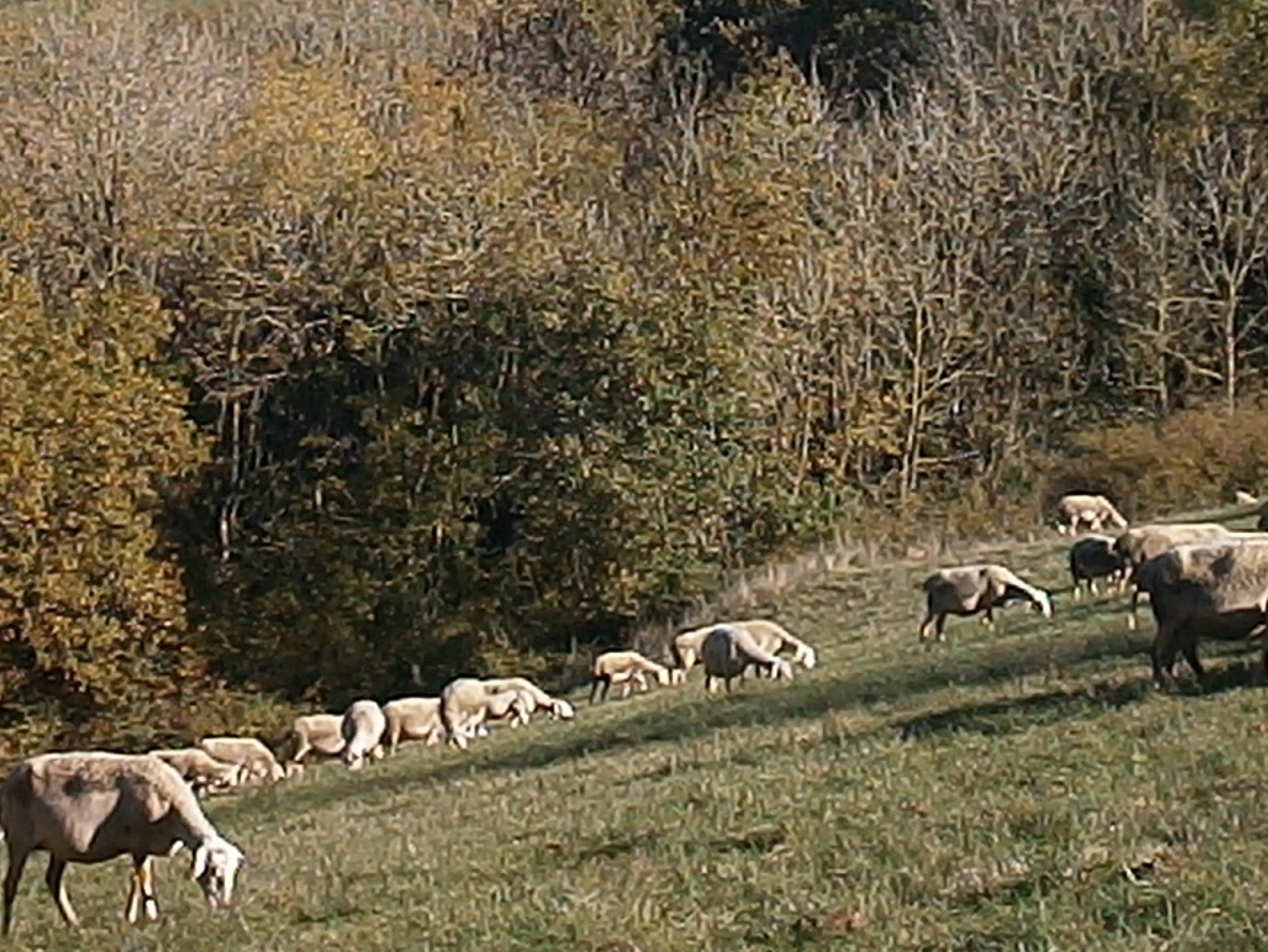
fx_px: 4616
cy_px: 156
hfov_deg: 15.6
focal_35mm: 126
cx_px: 636
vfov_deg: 11.7
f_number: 12
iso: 320
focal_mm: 13
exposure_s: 1/200
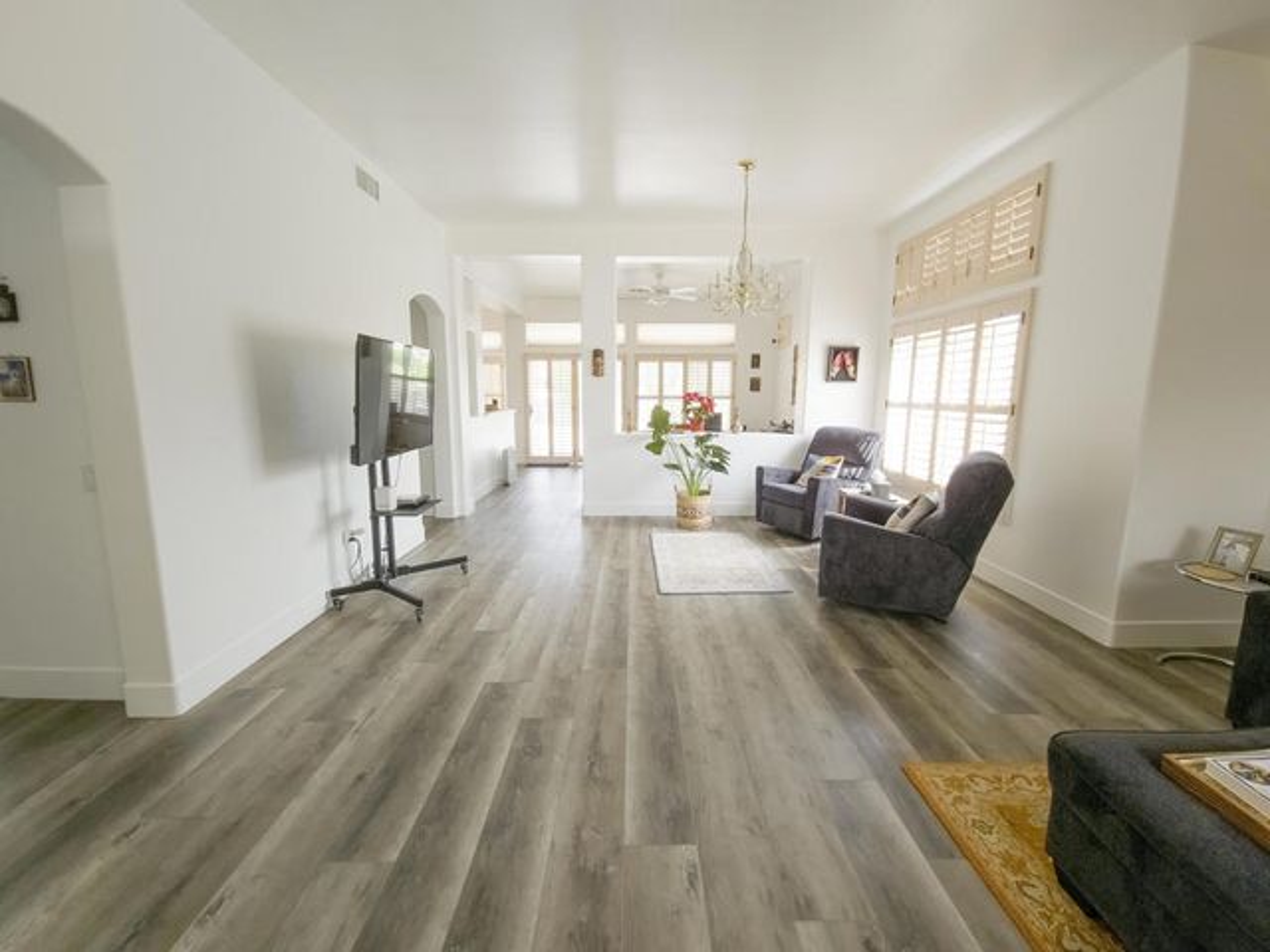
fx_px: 477
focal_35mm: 13
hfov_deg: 106.2
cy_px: 476
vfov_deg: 89.9
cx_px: 635
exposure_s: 1/60
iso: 125
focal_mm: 2.2
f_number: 2.2
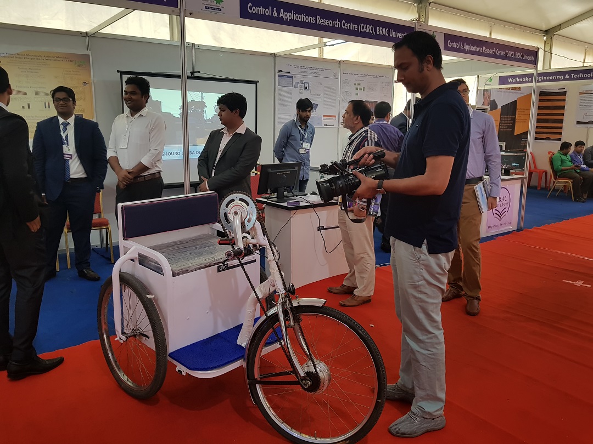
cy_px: 222
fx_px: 445
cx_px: 296
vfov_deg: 53.1
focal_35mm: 26
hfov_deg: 67.3
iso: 64
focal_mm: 4.2
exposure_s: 1/100
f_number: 1.7
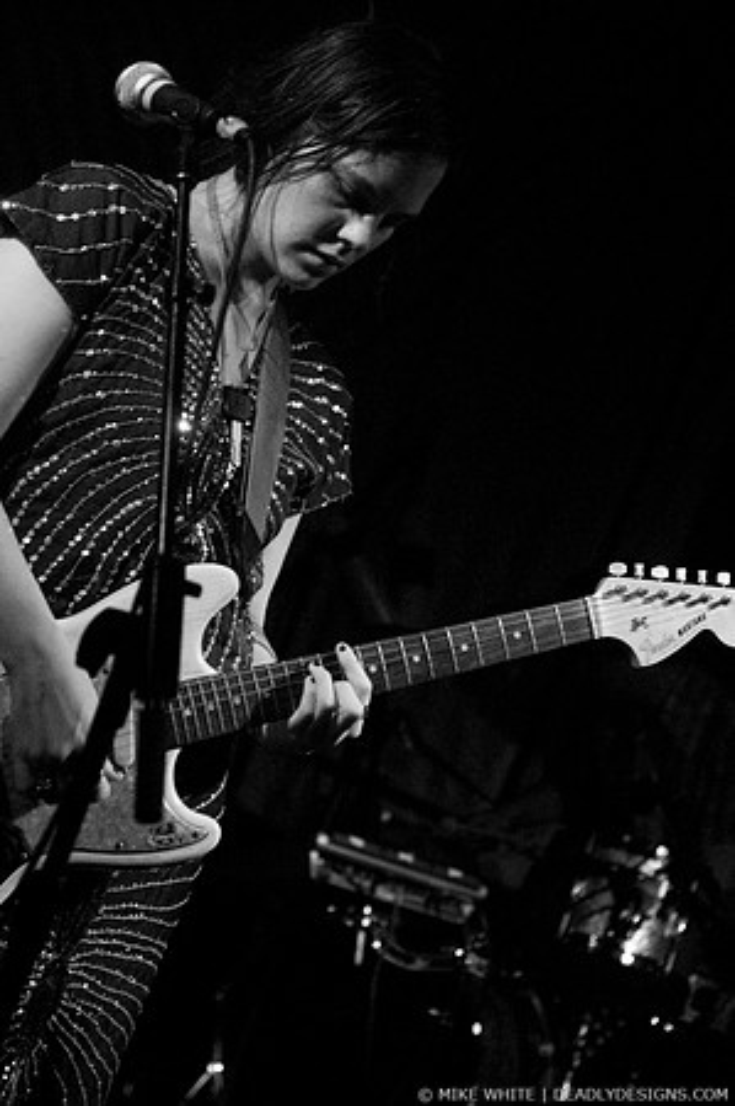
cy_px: 553
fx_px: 2394
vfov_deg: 26.0
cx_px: 368
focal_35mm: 78
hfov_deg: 17.5
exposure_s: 1/60
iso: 1600
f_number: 3.2
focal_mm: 52
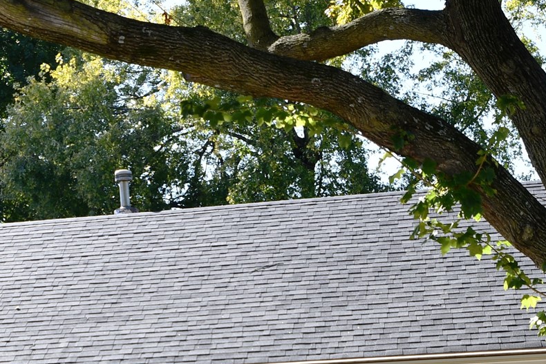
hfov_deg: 20.4
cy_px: 397
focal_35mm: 99
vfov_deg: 13.6
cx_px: 131
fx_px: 1502
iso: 100
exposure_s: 1/125
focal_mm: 24
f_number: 5.6
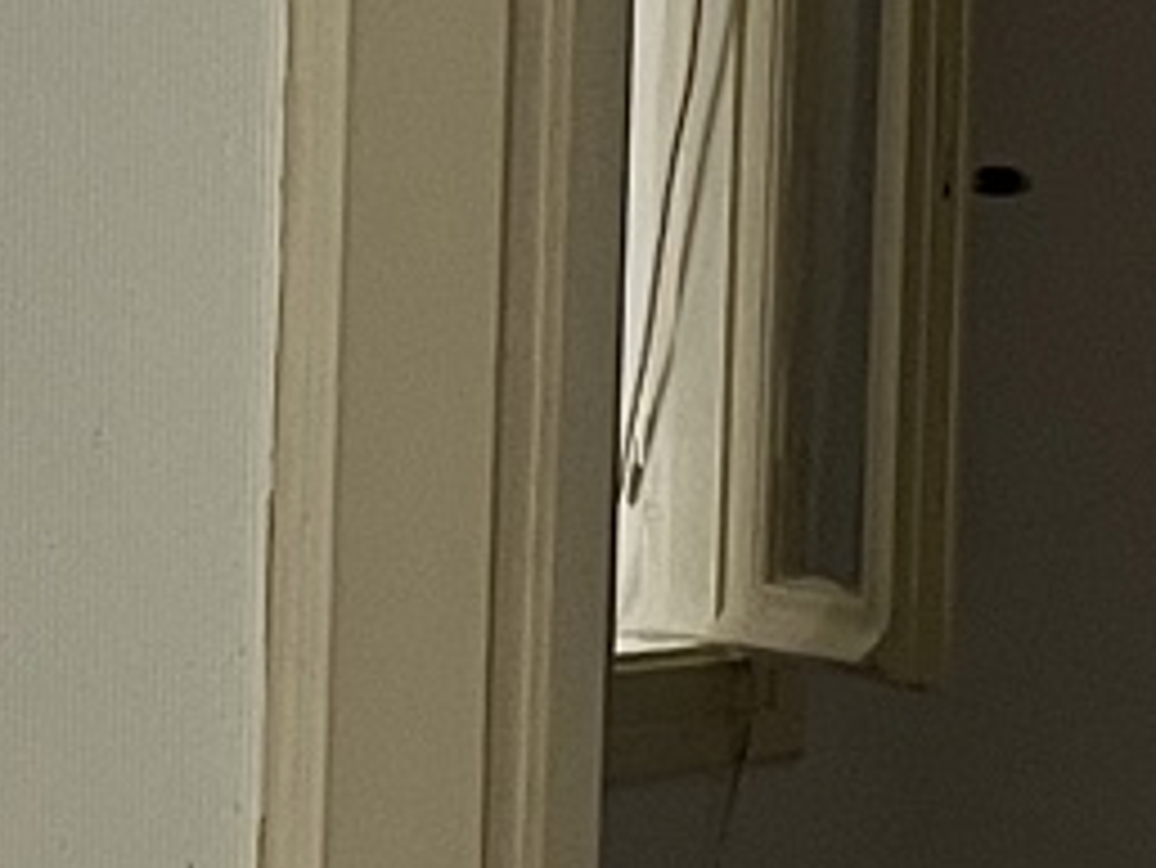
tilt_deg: -3.6
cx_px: 112
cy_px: 459
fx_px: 6482
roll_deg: -2.0
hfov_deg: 10.1
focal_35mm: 194
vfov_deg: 7.7
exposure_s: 1/77
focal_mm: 5.1
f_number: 1.6
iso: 125
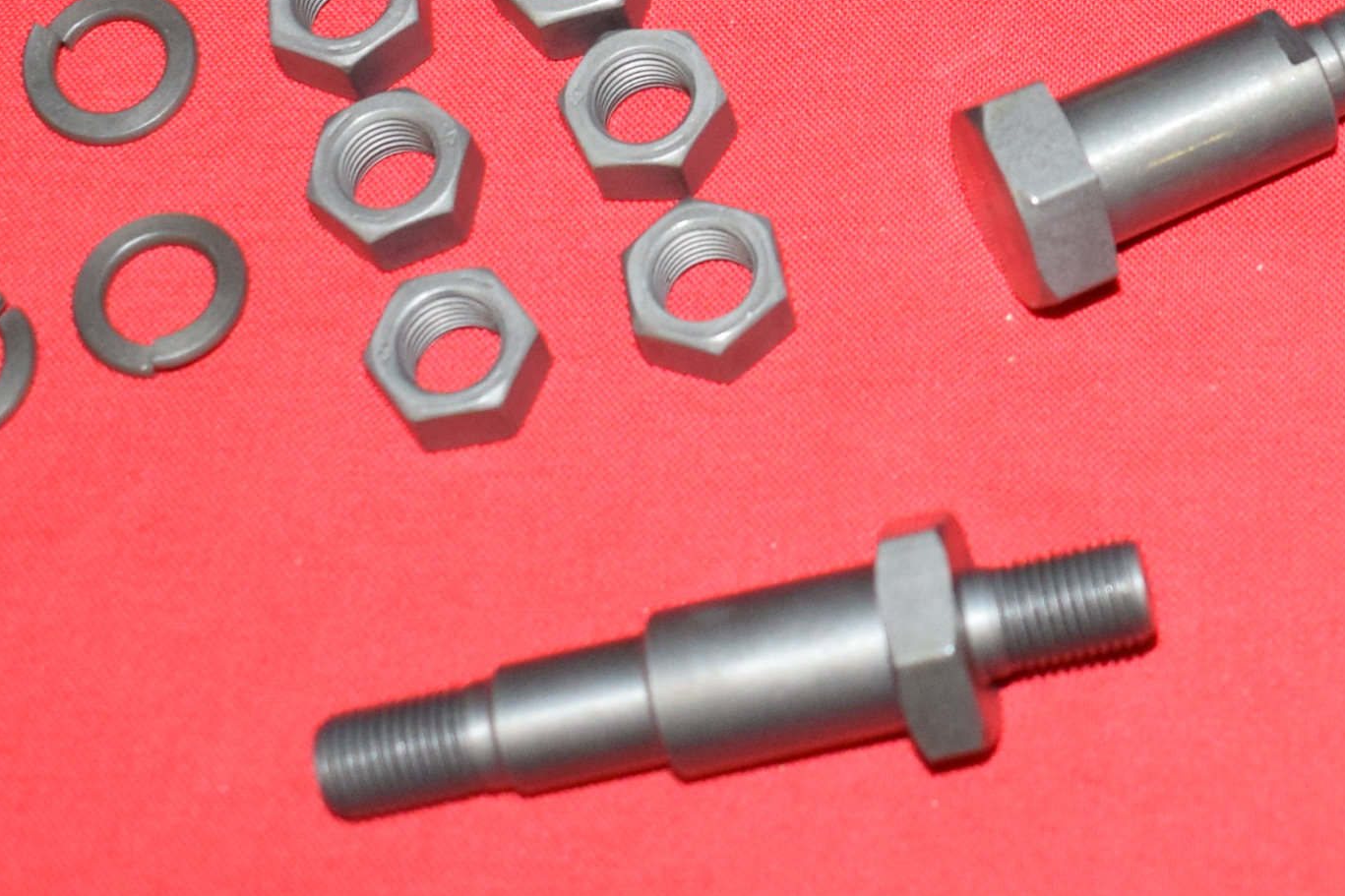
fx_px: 3872
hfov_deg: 19.1
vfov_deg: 12.7
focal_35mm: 104
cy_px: -310
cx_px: 1390
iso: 1250
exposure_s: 1/200
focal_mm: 21
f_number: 5
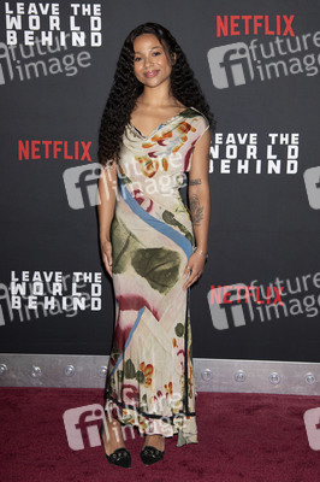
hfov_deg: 23.3
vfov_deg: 34.5
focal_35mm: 58
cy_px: 241
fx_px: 775
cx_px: 160
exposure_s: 1/200
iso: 400
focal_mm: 58
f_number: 5
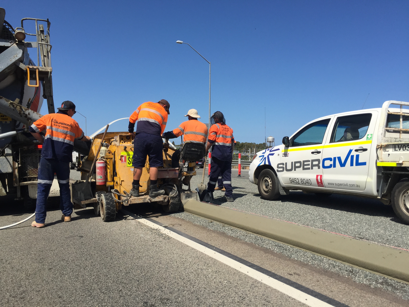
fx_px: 343
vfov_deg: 48.2
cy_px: 154
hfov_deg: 61.7
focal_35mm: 29
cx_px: 204
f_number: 2.2
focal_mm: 4.15
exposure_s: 1/3300
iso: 32
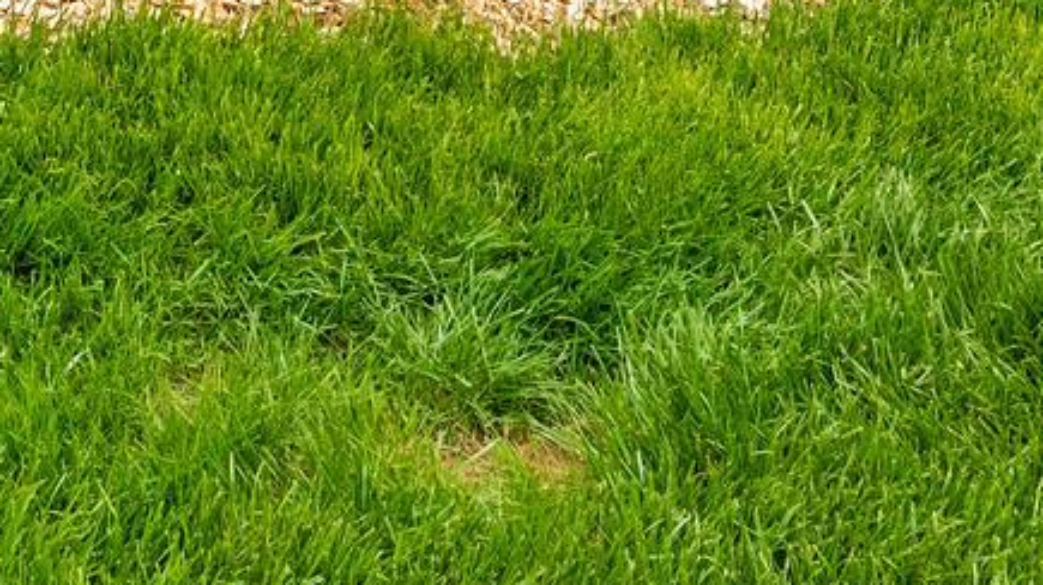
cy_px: -1001
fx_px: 2183
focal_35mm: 79
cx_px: 79
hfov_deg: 25.9
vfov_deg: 11.4
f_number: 8
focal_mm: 16
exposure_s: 1/250
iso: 200
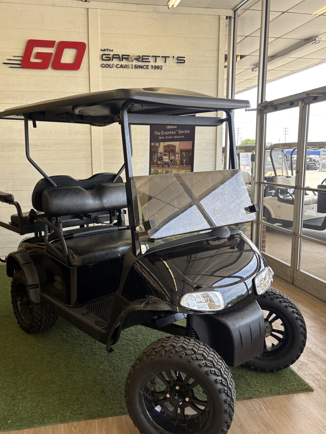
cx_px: 135
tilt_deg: -7.4
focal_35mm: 31
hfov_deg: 45.3
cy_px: 216
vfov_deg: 58.4
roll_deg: -0.5
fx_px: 389
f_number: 1.6
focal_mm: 5.96
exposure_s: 1/122
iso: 50
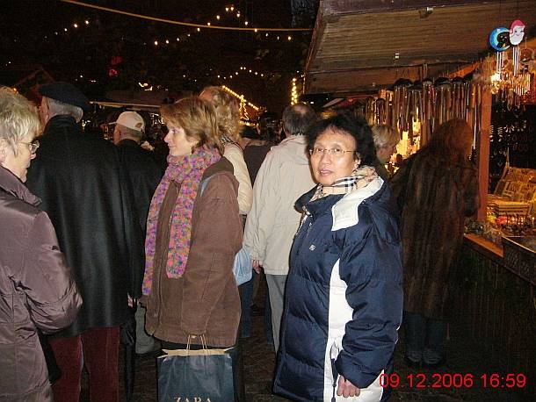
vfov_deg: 40.7
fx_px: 542
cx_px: 268
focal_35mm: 35
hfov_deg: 52.6
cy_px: 201
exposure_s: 1/60
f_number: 2.8
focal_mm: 5.8
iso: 400
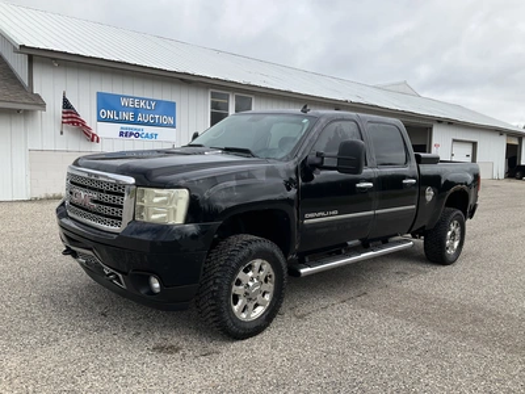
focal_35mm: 29
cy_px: 197
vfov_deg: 48.2
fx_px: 440
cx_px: 262
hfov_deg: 61.7
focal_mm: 3
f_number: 1.8
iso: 25
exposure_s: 1/1675
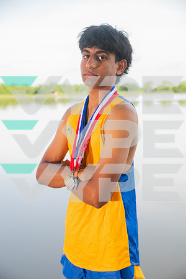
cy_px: 140
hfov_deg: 26.0
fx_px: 403
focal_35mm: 52
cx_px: 93
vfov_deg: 38.2
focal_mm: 52
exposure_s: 1/400
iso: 250
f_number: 4.5
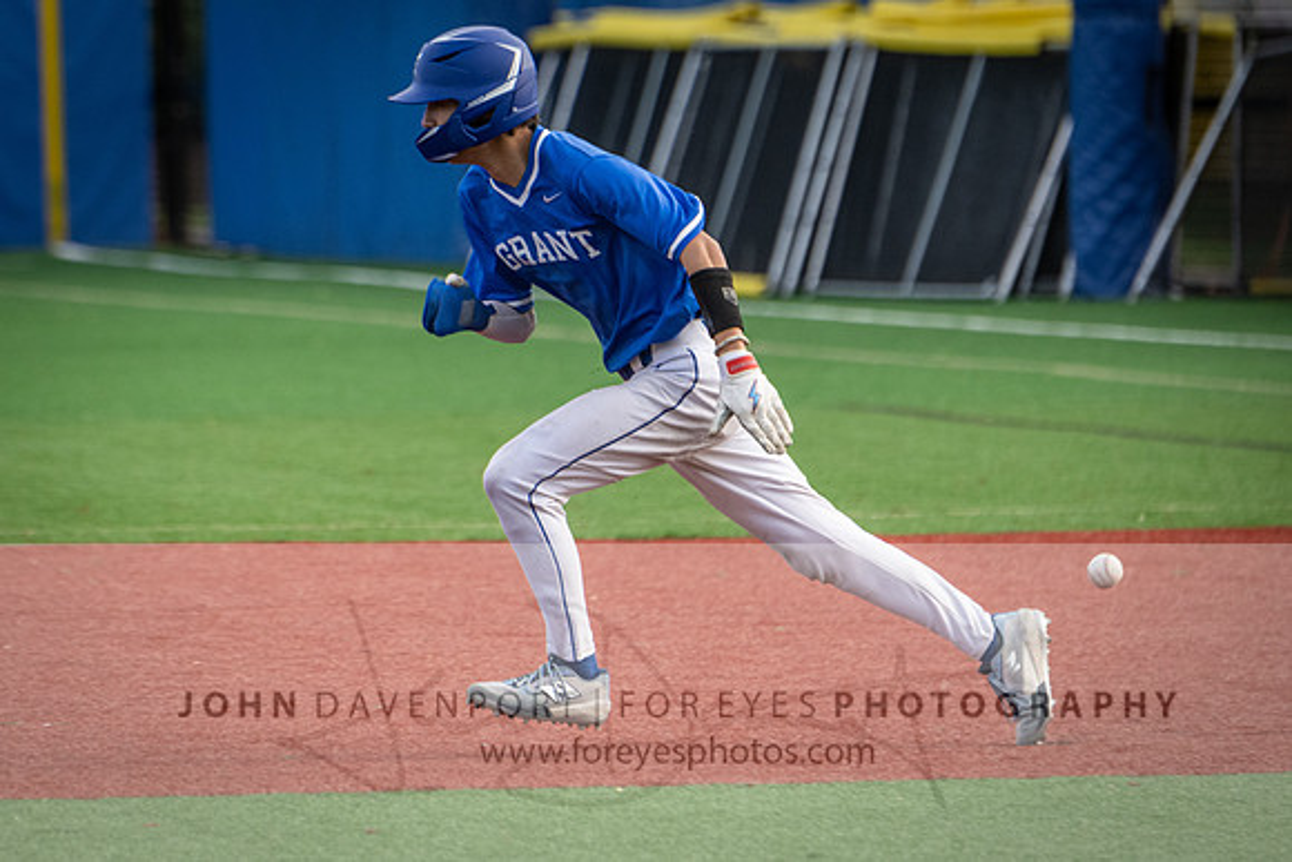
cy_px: 376
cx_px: 476
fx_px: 17526
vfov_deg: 2.8
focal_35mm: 488
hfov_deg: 4.2
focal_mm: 330
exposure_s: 1/1000
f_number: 5.6
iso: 1400
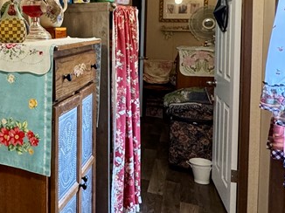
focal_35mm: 44
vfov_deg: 31.9
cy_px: 39
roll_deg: -0.2
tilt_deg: -2.6
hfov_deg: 36.9
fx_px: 362
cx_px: -21
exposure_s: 1/60
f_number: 2.2
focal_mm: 2.22
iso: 320
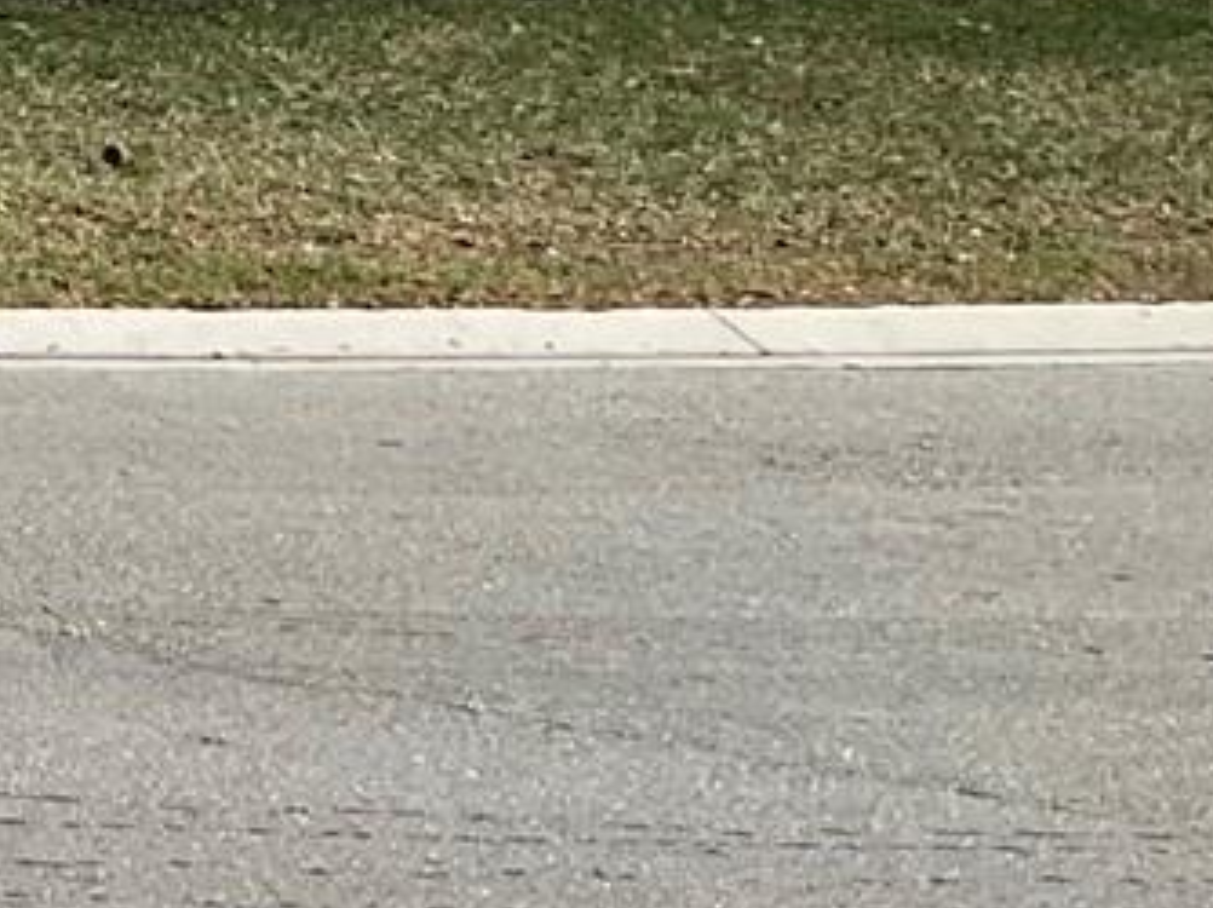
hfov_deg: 12.3
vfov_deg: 10.3
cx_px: -1347
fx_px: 4867
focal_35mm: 139
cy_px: -483
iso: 16
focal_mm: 3
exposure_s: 1/415
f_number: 1.8
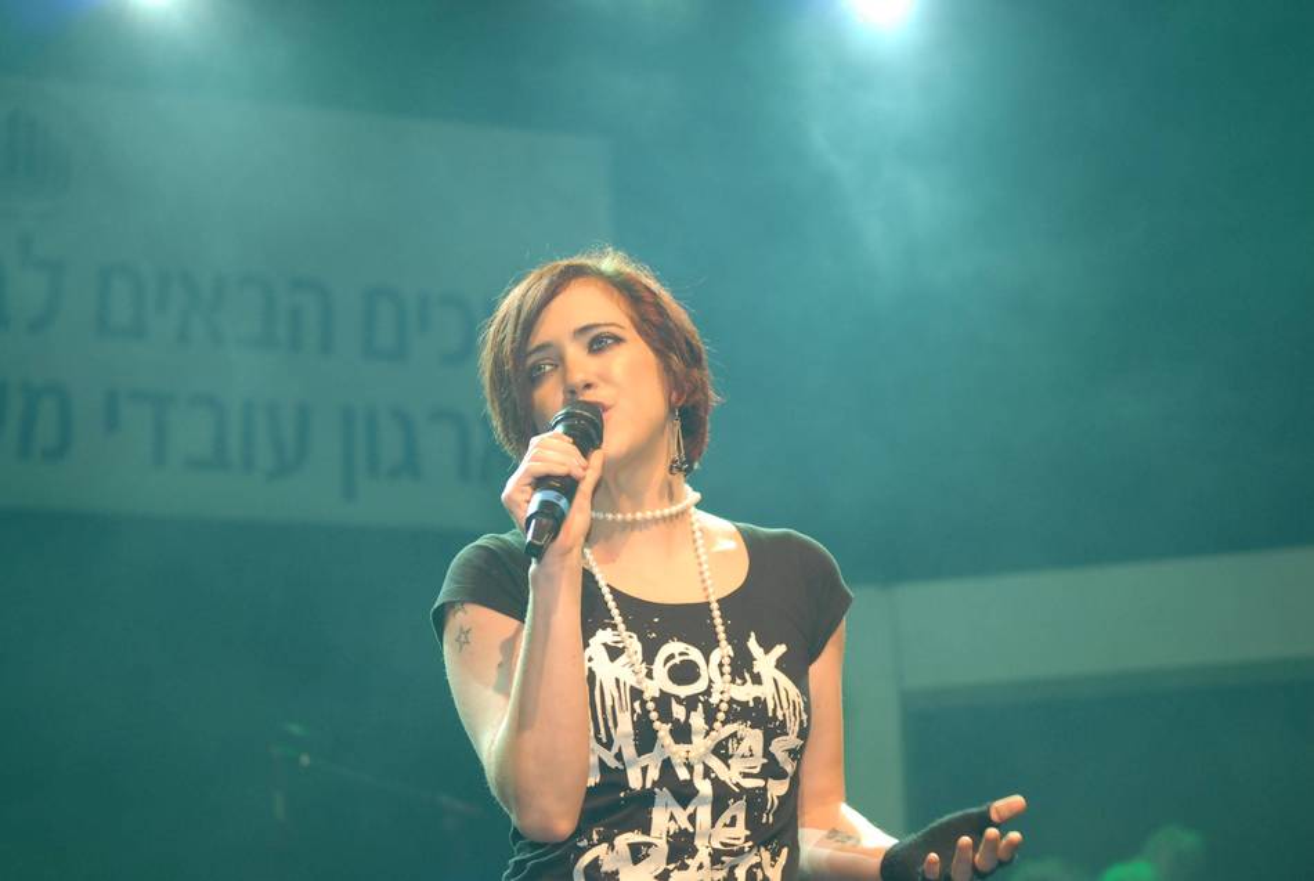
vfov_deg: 16.6
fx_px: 3016
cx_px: 657
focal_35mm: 82
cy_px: 440
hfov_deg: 24.6
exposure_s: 1/80
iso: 500
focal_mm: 55
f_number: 2.8
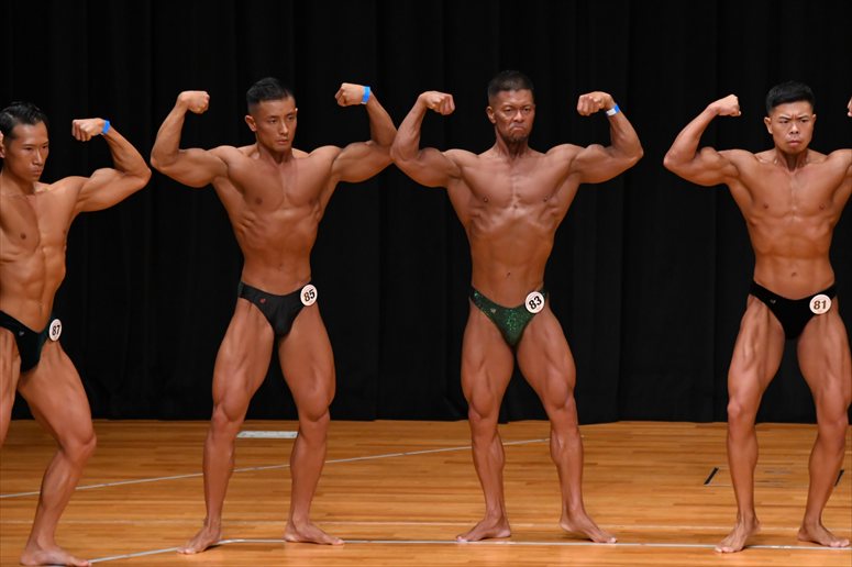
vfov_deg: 4.8
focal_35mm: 285
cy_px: 284
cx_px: 426
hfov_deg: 7.2
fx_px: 6742
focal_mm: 190
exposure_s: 1/400
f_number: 5.6
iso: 3200
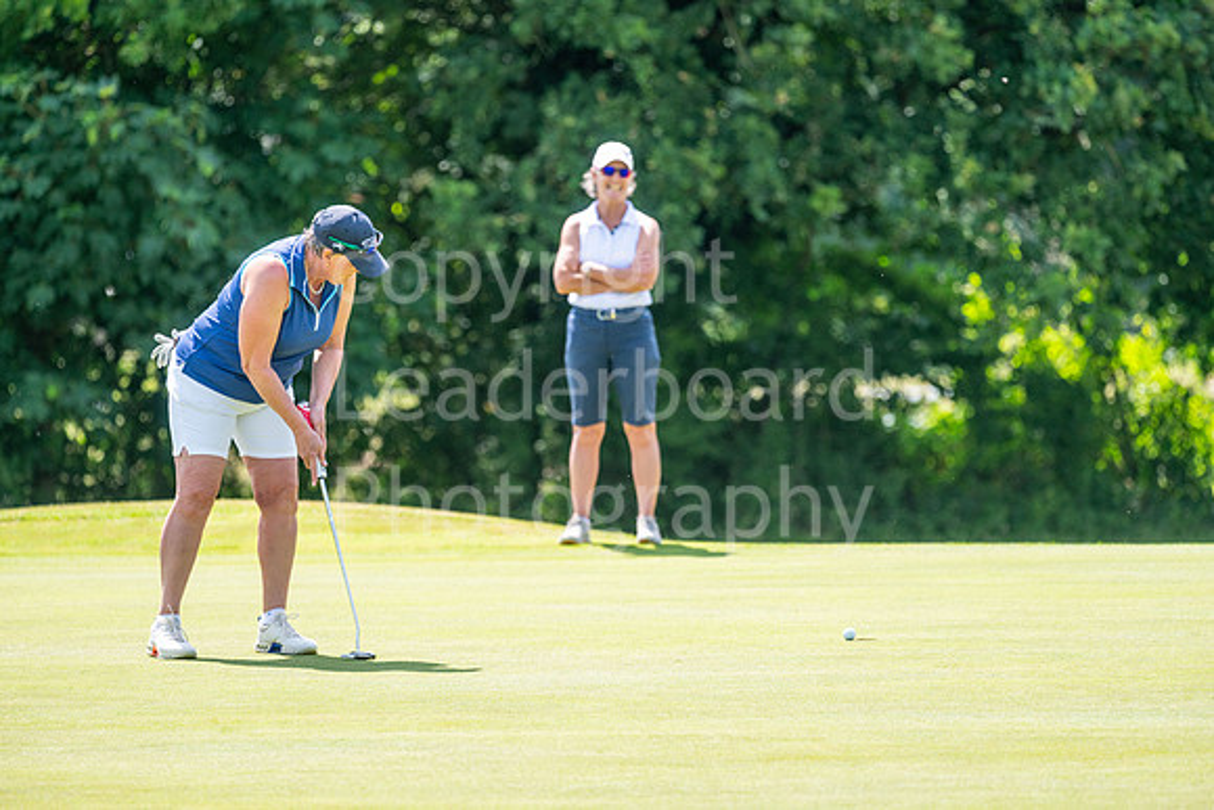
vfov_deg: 4.6
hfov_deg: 6.9
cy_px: 405
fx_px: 10119
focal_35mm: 300
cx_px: 607
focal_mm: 300
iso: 320
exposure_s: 1/1250
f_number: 5
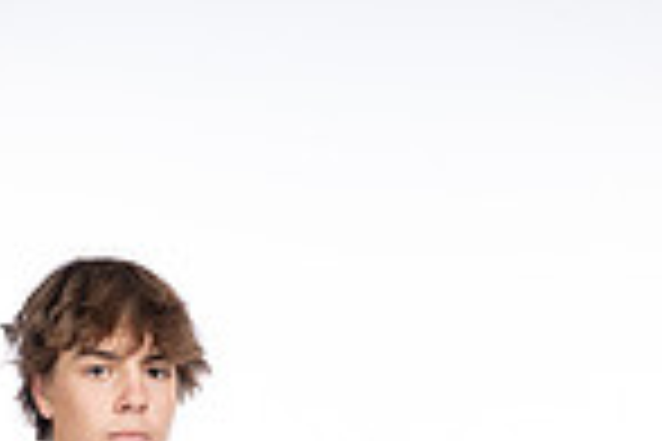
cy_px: 1004
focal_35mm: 153
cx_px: 293
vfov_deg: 8.3
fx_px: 2813
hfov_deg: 13.4
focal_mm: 50
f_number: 7.1
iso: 640
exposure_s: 1/250
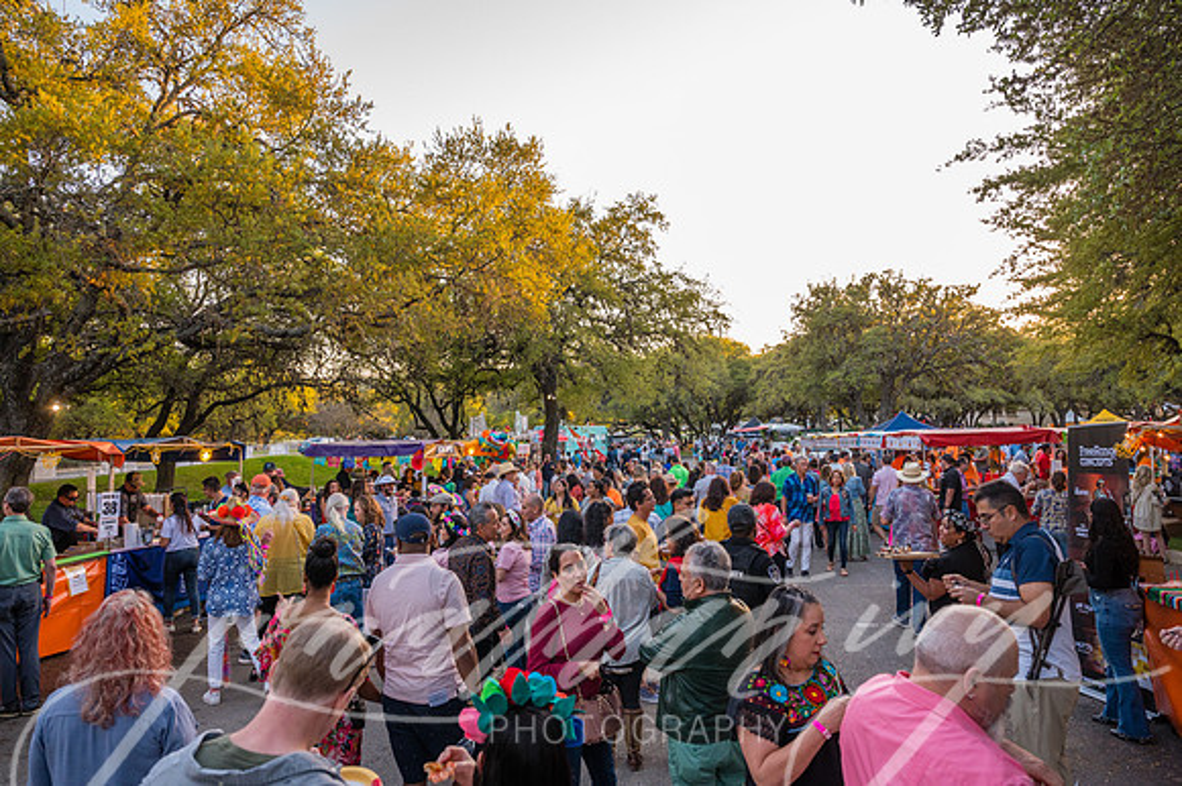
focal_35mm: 25
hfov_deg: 71.3
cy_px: 393
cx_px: 591
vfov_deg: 51.0
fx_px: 824
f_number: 4
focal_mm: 24
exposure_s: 1/640
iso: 1600
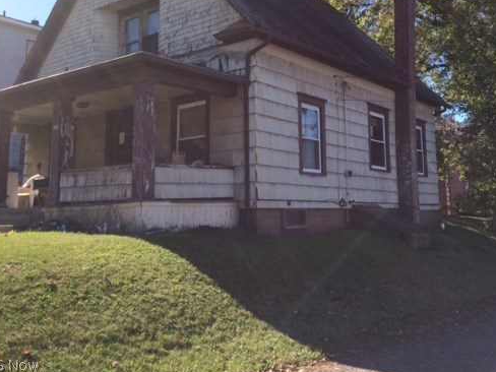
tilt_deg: +8.6
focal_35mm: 38
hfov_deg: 48.7
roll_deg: +3.9
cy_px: 132
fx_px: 544
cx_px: 298
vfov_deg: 37.4
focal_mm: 4.15
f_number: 2.2
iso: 32
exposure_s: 1/1172
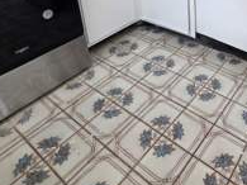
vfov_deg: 36.9
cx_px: 203
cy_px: -20
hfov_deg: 52.6
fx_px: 228
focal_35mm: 32
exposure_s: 1/60
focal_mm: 2.2
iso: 200
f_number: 1.9
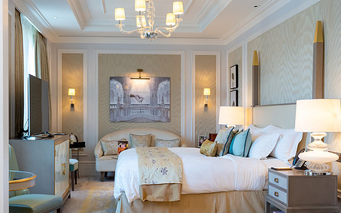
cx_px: 160
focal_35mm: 47
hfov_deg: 42.6
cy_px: 120
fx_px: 437
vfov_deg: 27.4
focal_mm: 35
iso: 2800
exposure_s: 1/100
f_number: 8
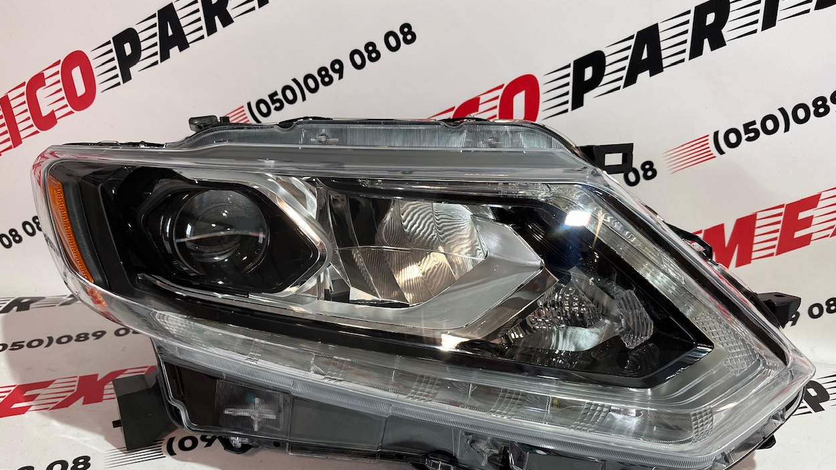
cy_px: 306
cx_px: 412
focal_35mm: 29
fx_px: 643
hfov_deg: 66.1
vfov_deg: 39.8
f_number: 1.6
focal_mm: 5.1
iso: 125
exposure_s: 1/121
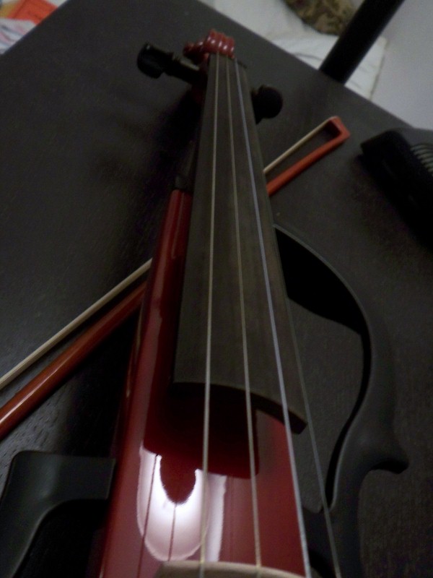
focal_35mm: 39
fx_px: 650
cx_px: 216
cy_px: 289
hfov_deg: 36.8
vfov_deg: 47.9
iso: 200
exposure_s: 1/8
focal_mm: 6.4
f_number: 3.9
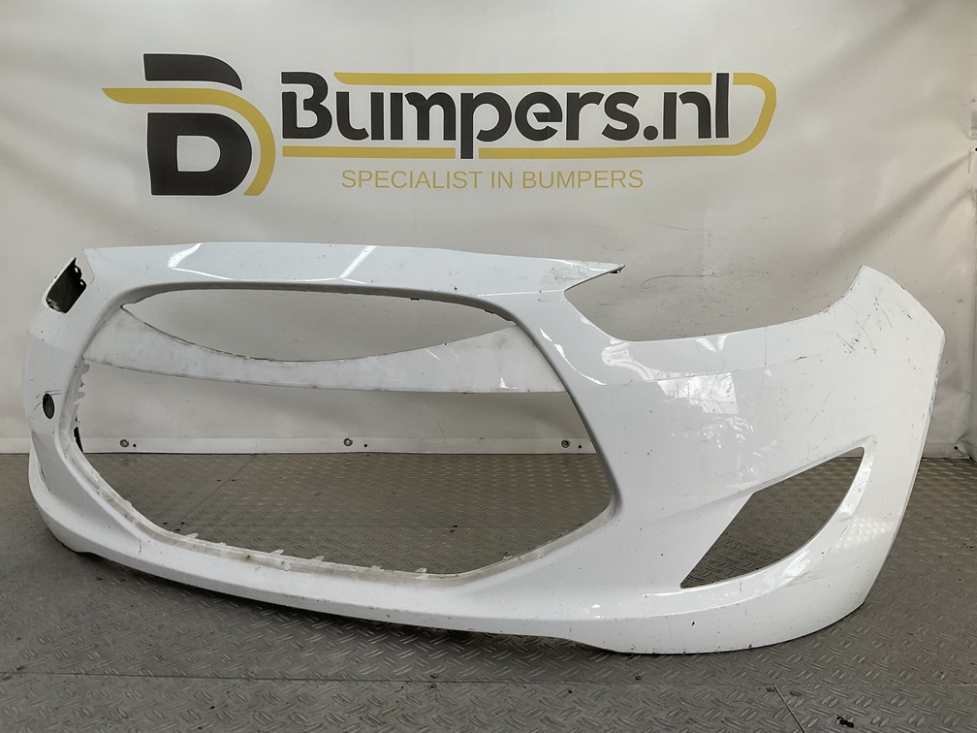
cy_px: 366
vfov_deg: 48.2
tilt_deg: -8.3
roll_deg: -2.3
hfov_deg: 61.7
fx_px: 818
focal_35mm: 29
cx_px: 488
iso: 16
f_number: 1.8
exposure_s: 1/342
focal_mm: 3
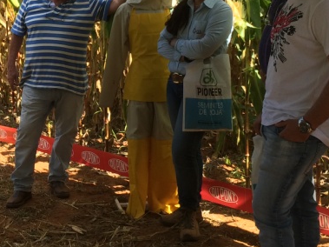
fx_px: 770
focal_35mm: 81
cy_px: 72
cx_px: 31
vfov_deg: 18.1
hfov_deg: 23.5
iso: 32
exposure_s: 1/604
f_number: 2.2
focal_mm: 4.12
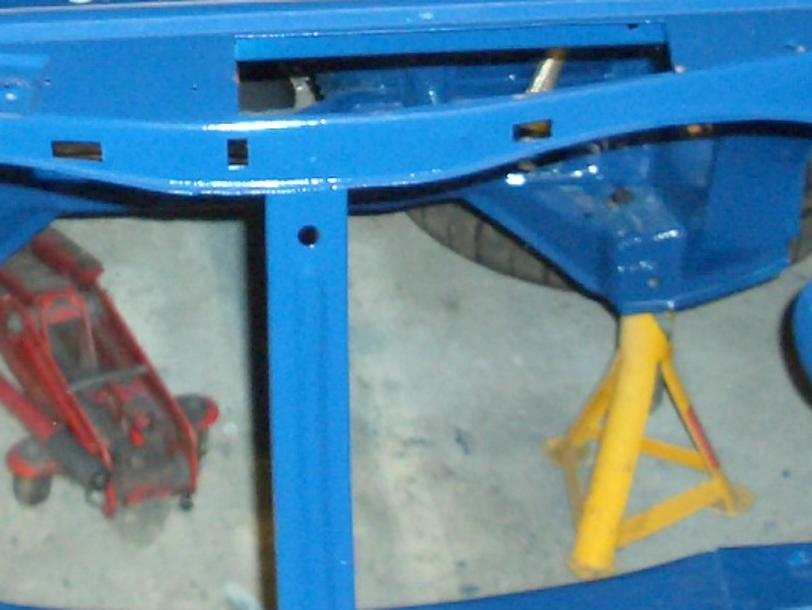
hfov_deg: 18.8
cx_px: 208
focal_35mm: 104
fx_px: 2441
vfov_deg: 13.9
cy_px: -57
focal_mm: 5.8
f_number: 2.6
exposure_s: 1/60
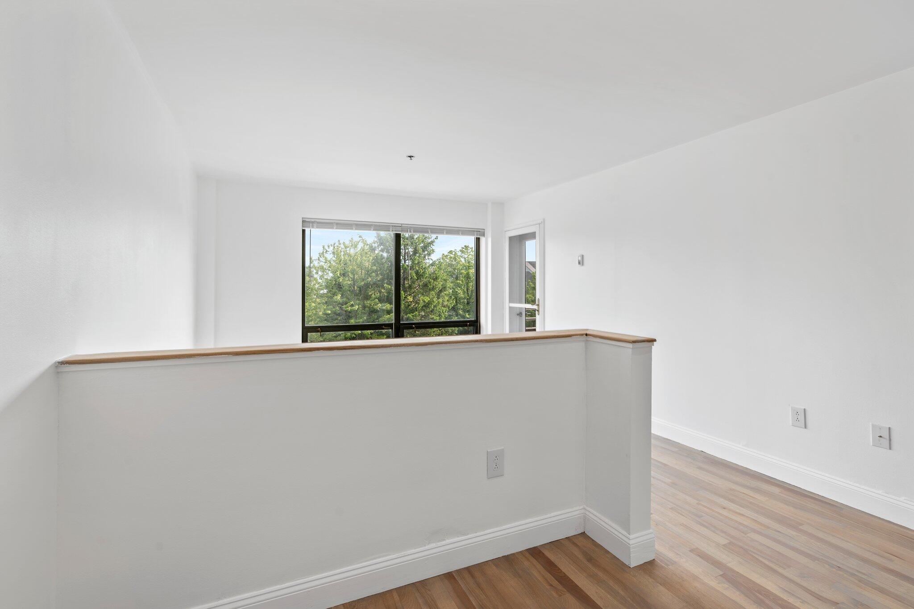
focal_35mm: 16
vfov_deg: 73.7
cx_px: 457
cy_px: 304
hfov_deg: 96.7
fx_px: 406
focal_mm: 16
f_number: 9
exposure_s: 1/2.5
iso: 50
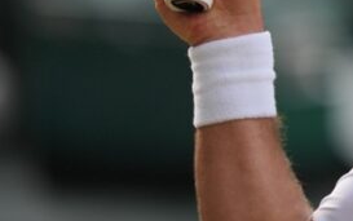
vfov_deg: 0.7
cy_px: -181
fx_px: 17260
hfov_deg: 1.2
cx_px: 590
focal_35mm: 1793
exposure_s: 1/1250
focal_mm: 400
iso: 400
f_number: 2.8
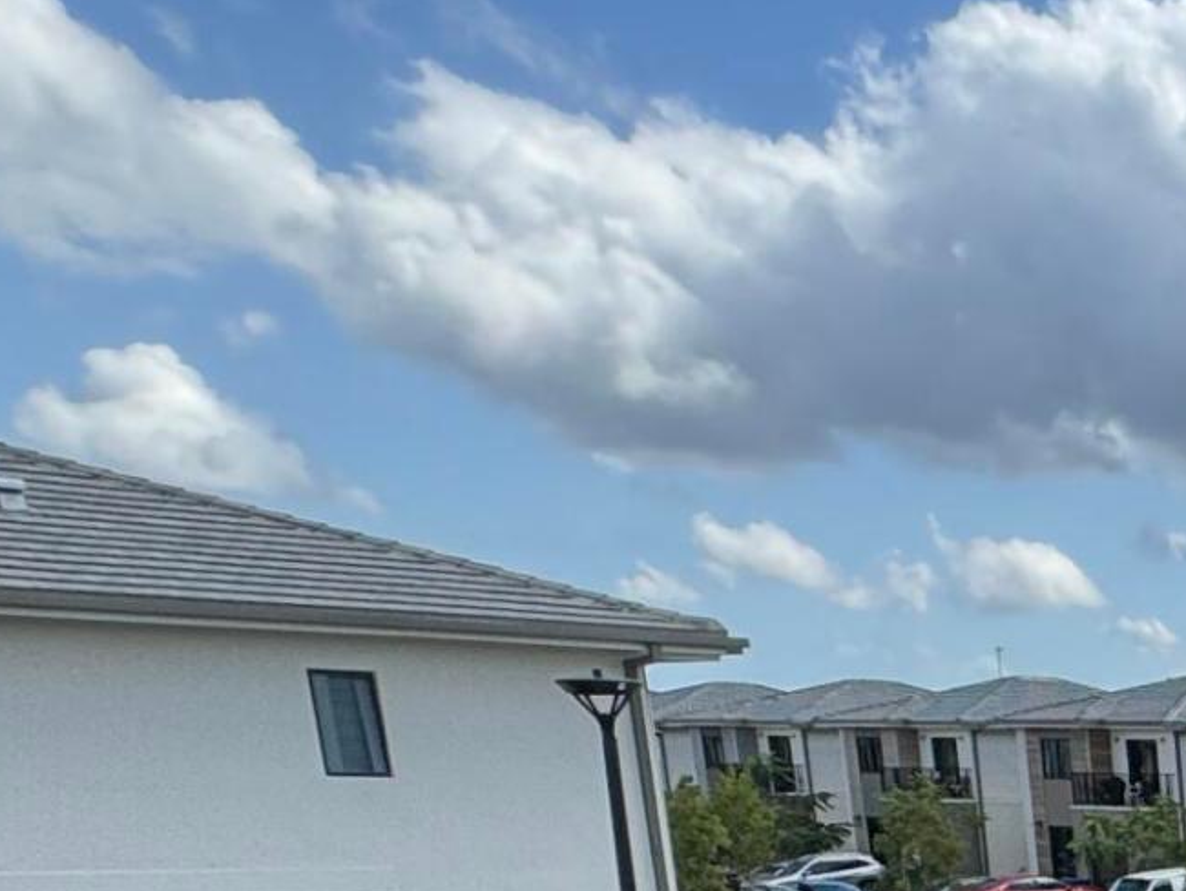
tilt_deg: -15.2
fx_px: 2125
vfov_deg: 20.2
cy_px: 1353
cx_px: 2051
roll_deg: -1.8
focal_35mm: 62
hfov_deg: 21.8
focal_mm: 2.22
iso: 50
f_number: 2.2
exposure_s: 1/879
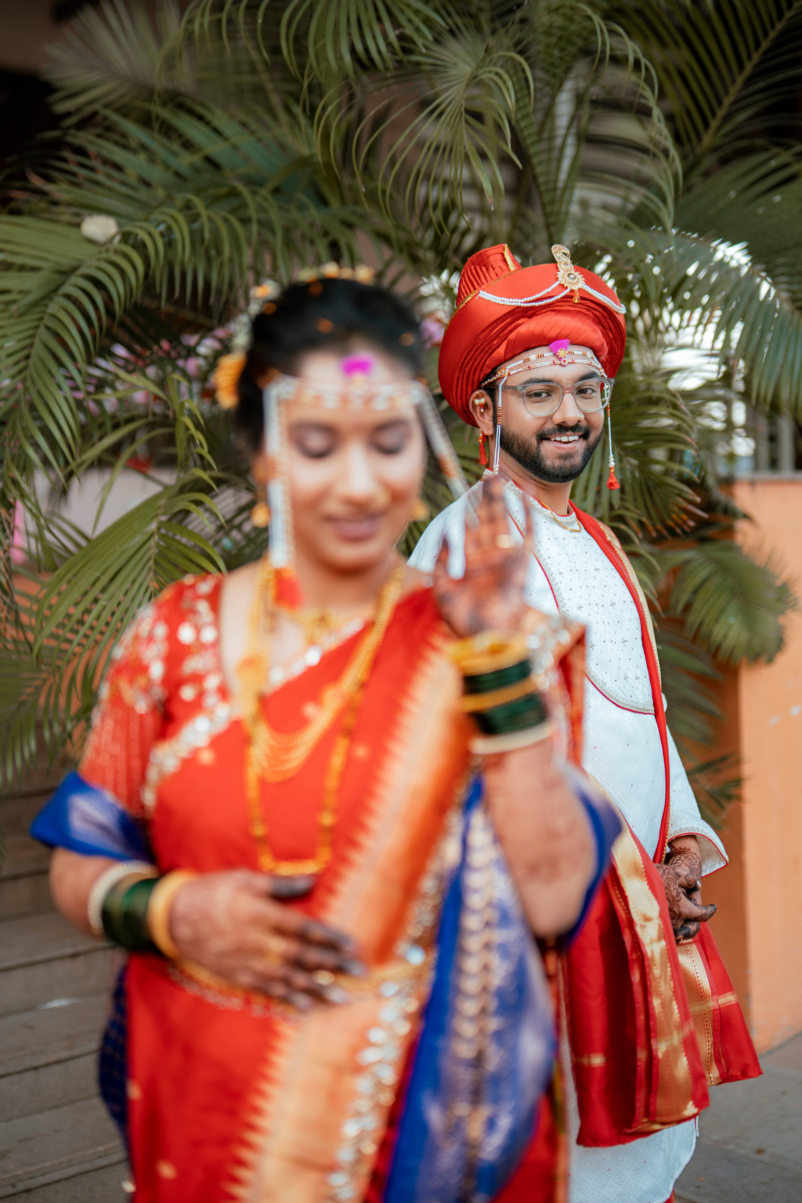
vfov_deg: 39.6
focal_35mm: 50
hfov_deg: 27.0
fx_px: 1671
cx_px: 401
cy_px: 602
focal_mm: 50
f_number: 1.6
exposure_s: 1/640
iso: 320
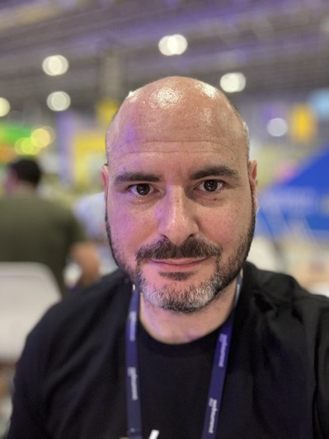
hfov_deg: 46.7
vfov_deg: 60.0
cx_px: 164
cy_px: 220
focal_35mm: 30
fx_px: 381
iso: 400
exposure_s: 1/30
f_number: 1.9
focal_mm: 2.69
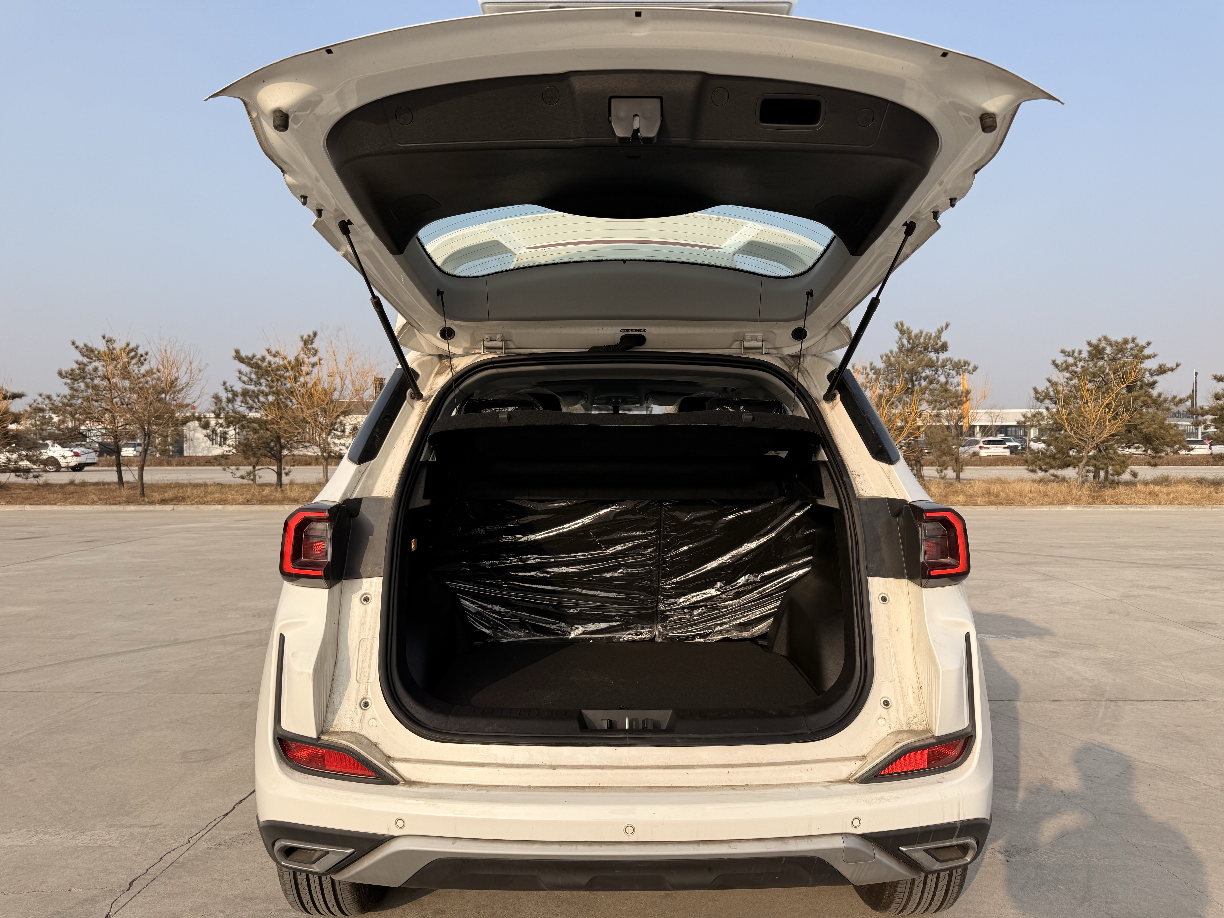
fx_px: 849
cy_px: 459
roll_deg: +0.5
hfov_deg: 71.6
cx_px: 612
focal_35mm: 24
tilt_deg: -0.5
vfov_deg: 56.8
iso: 80
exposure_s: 1/3145
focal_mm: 6.76
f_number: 1.78
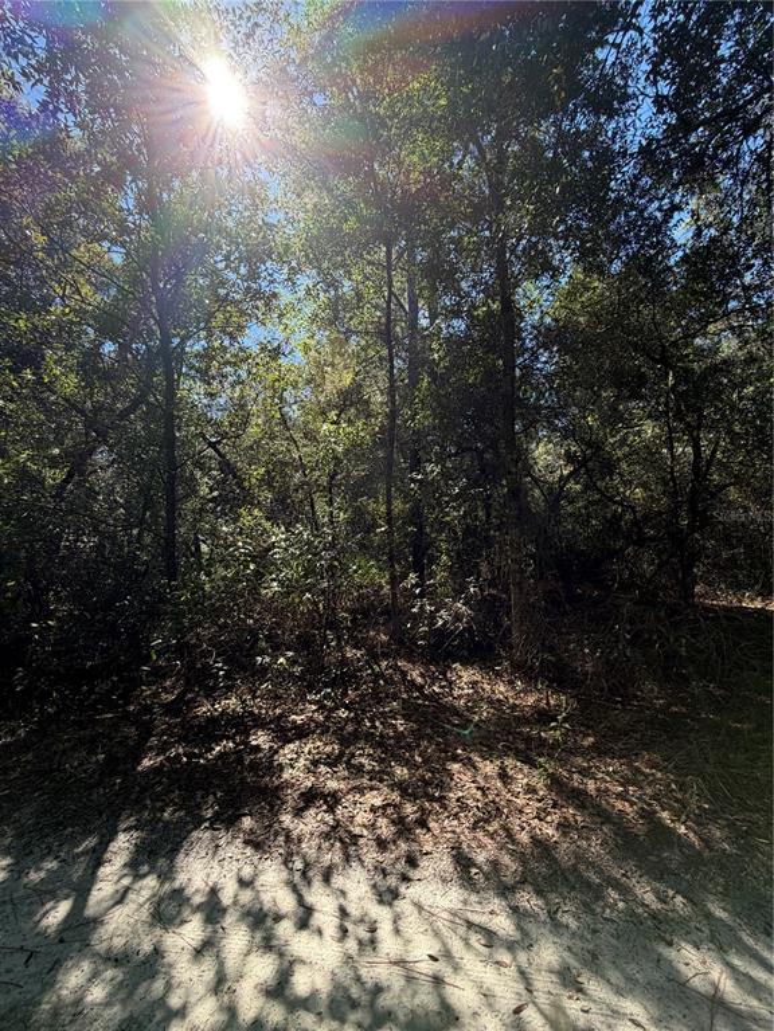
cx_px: 387
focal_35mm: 14
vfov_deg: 102.1
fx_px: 417
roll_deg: +1.7
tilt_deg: +4.4
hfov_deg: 85.7
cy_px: 516
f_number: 2.2
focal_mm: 2.22
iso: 40
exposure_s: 1/672
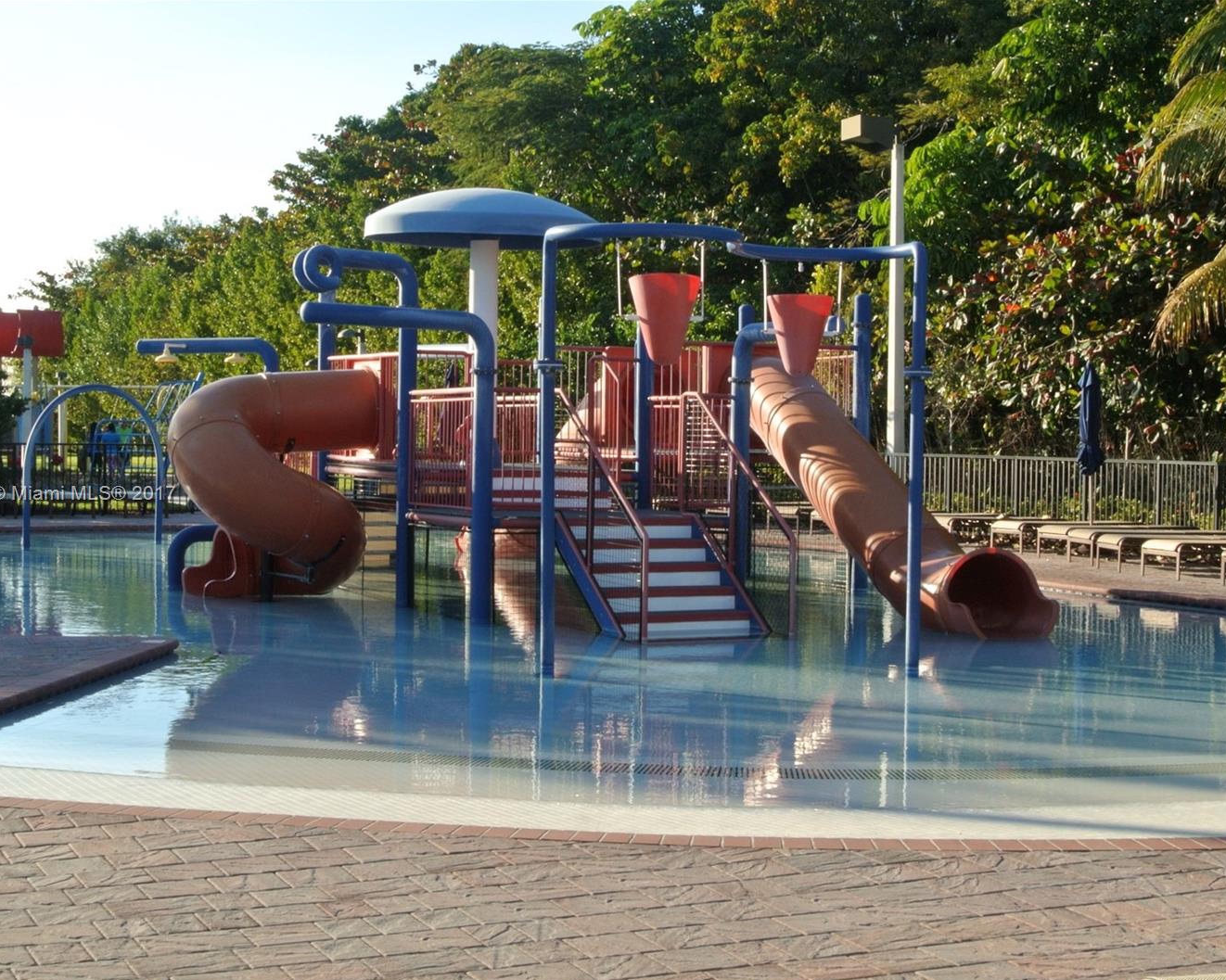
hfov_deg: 32.5
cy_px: 495
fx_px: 2104
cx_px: 621
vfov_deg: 26.2
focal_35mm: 58
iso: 200
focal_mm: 18.9
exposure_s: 1/60
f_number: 16
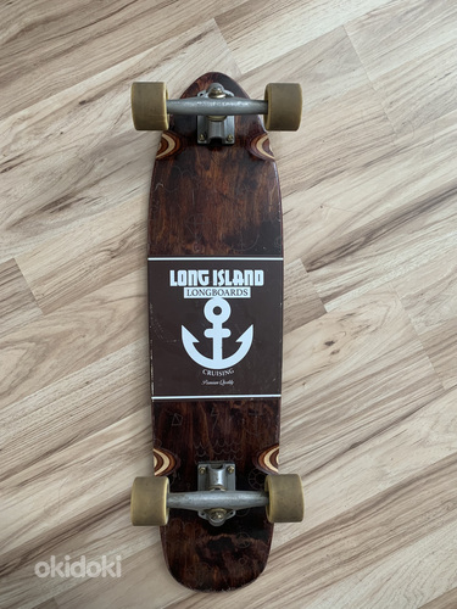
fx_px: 458
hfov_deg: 53.1
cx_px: 228
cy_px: 304
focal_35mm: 26
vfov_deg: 67.3
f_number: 1.8
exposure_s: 1/69
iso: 100
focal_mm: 4.25
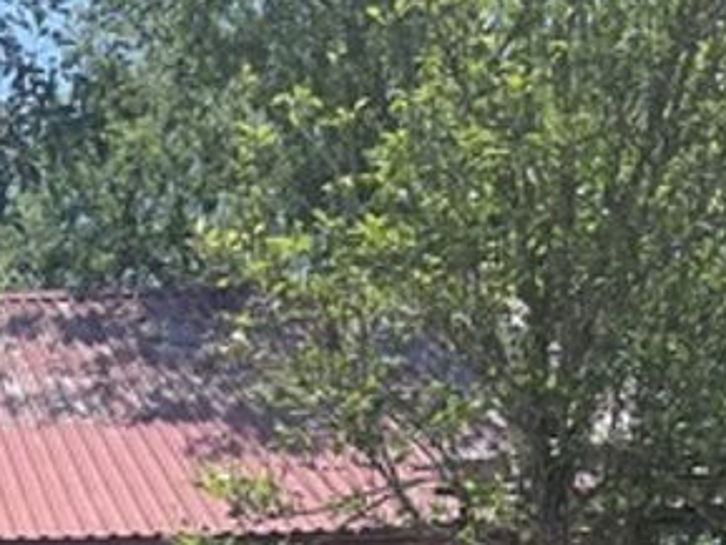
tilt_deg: -1.6
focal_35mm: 85
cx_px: -93
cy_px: 590
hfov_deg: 21.7
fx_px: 1783
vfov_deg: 16.9
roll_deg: +0.5
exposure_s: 1/1980
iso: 80
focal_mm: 6.76
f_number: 1.78
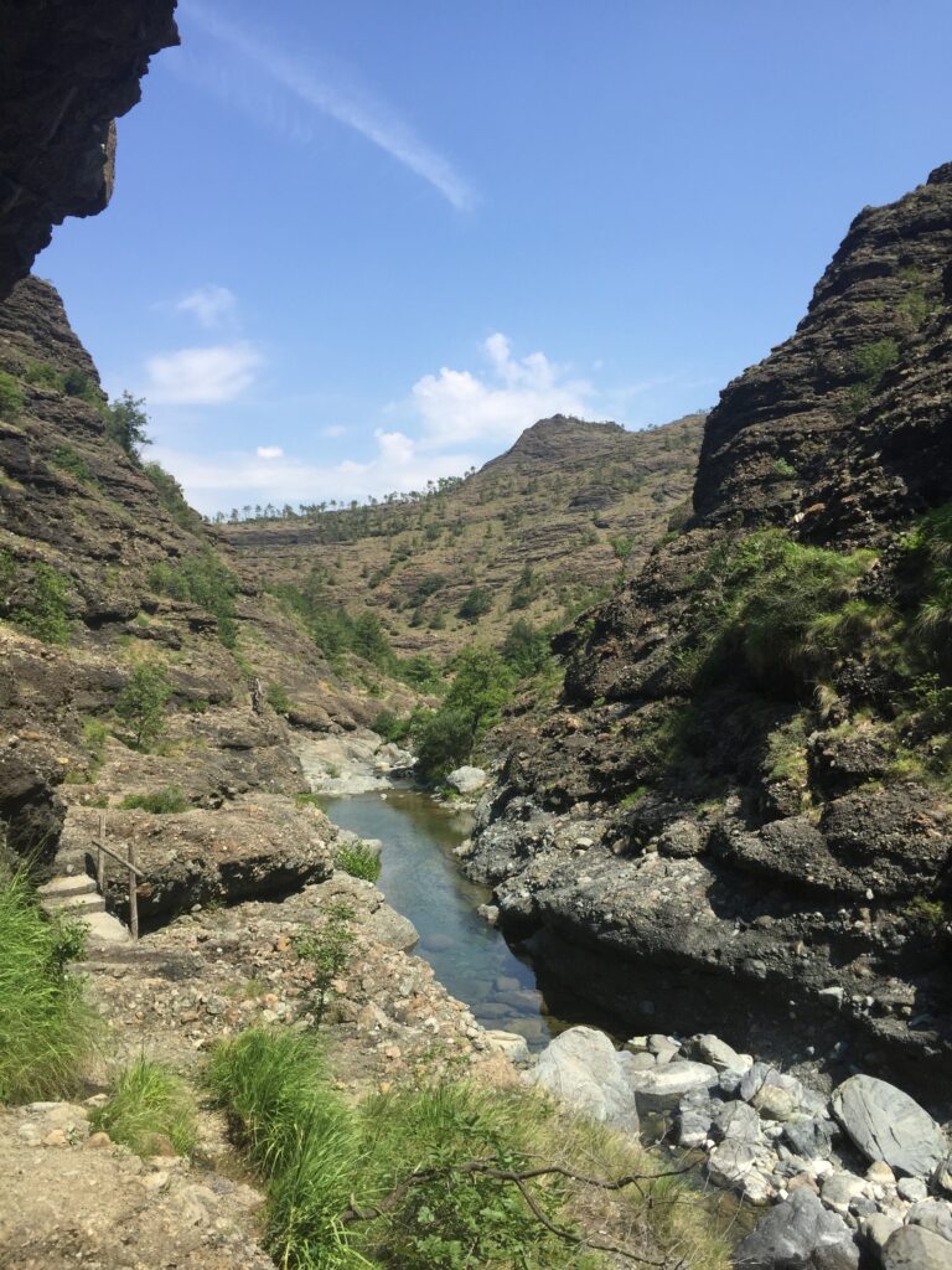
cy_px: 635
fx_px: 1063
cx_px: 476
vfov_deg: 61.7
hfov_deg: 48.2
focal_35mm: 29
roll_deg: +0.6
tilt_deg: +1.7
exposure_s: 1/1319
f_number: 2.2
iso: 32
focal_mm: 4.15
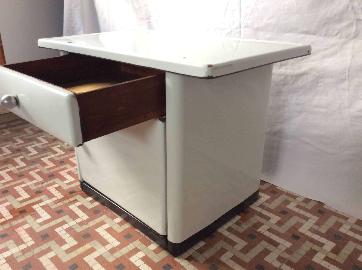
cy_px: 135
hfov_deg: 56.9
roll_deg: +2.1
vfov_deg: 44.1
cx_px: 181
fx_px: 334
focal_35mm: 32
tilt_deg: -23.9
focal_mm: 3.3
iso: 64
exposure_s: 1/25
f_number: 2.4
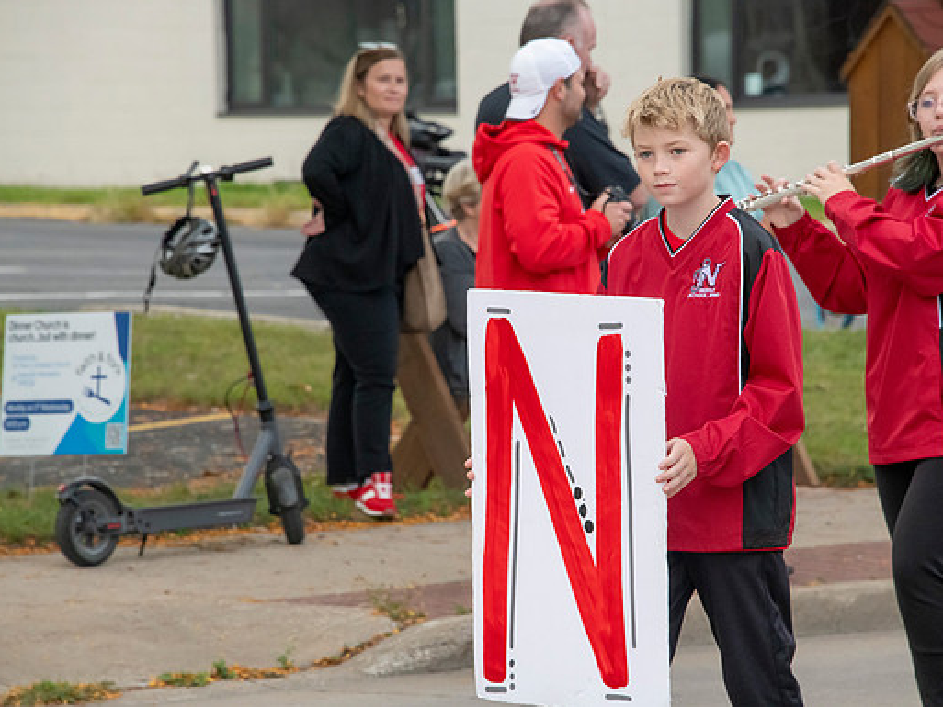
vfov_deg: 4.6
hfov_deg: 6.1
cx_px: 524
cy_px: 354
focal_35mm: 326
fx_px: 8883
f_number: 11
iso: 3200
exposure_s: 1/400
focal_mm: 300
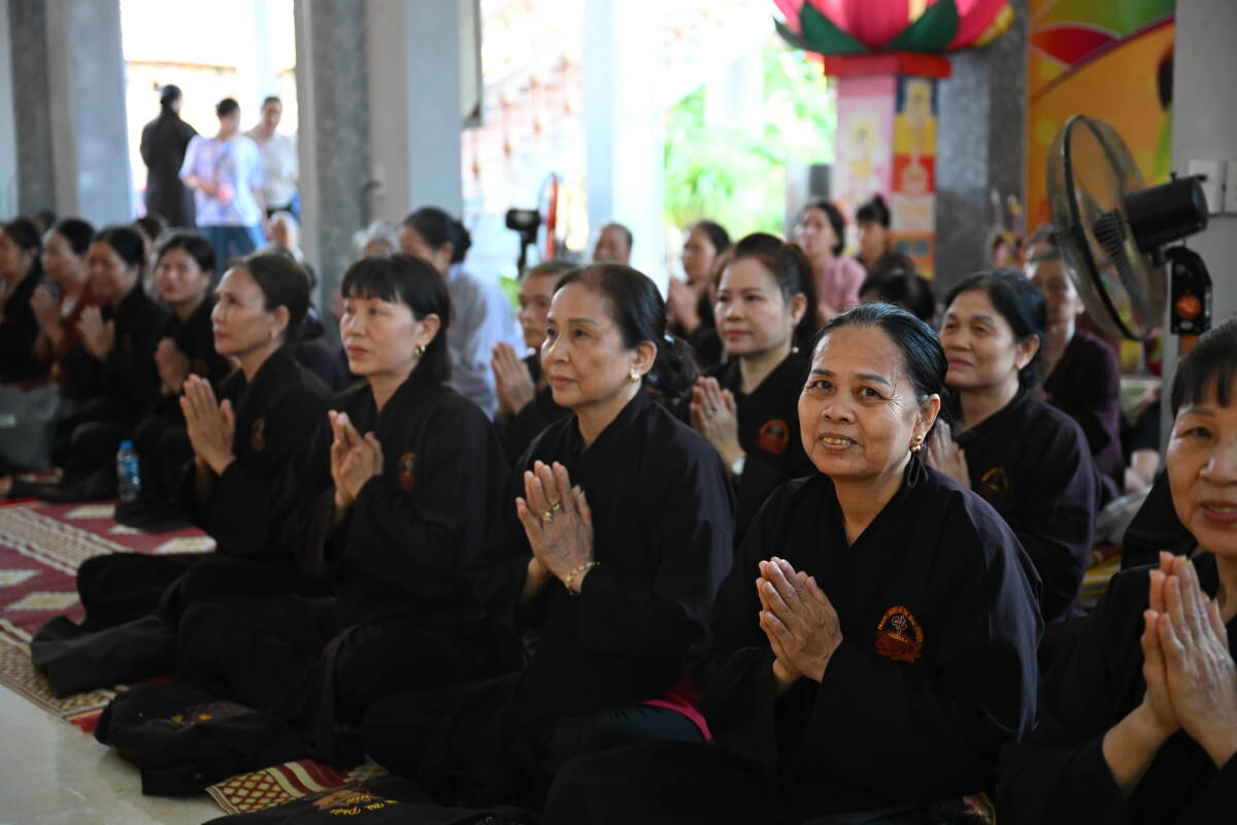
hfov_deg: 42.7
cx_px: 618
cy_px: 412
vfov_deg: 29.2
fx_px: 1580
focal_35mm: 46
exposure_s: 1/320
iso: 2500
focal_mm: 46
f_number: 2.8
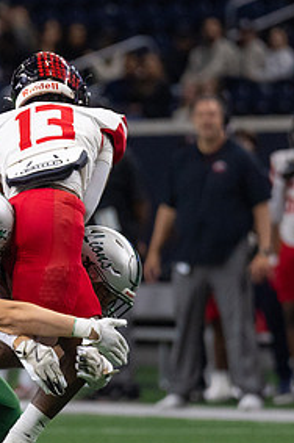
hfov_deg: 1.8
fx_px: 9271
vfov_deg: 2.7
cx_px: -67
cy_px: 306
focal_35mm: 755
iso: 2000
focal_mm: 200
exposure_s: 1/1000
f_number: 2.8
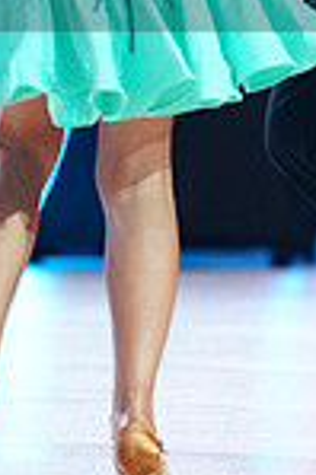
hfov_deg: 2.0
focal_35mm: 673
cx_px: 327
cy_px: -73
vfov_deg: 3.1
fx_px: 8881
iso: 2000
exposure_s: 1/400
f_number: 2.8
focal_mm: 173
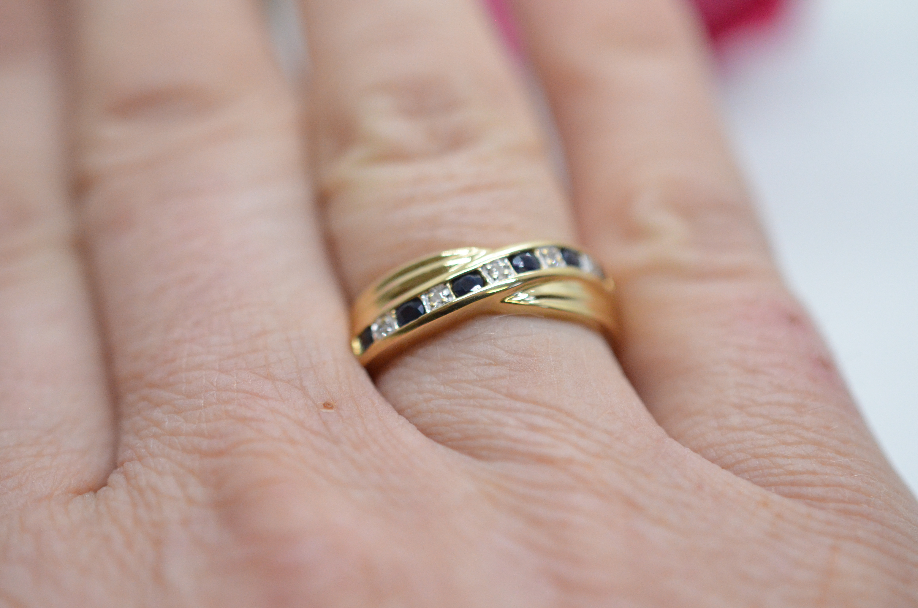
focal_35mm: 60
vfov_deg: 22.5
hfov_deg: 33.5
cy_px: 304
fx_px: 1527
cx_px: 459
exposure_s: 1/2000
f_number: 4
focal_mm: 40
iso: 3200
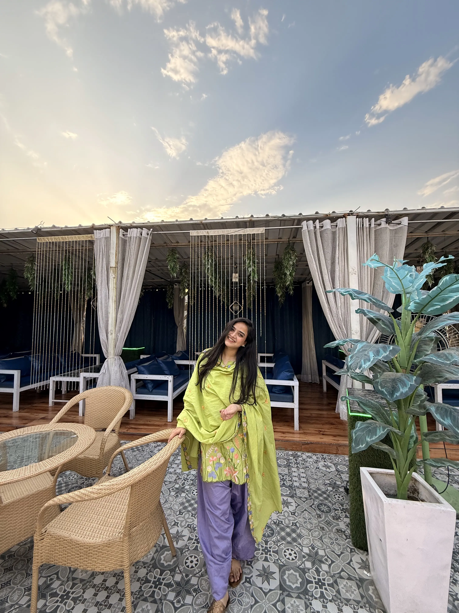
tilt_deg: +4.4
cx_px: 230
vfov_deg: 102.1
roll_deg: -0.4
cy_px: 306
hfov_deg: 85.7
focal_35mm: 14
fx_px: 248
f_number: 2.2
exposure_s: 1/241
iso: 64
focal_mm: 2.22
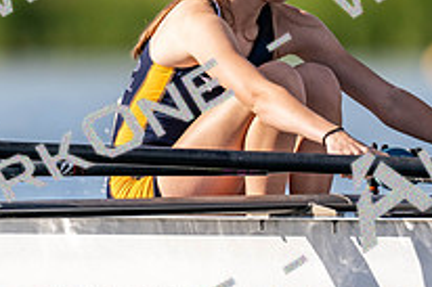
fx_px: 20287
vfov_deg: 0.8
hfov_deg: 1.2
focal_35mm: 1692
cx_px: 172
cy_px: 53
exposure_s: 1/2500
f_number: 4
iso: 250
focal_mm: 600
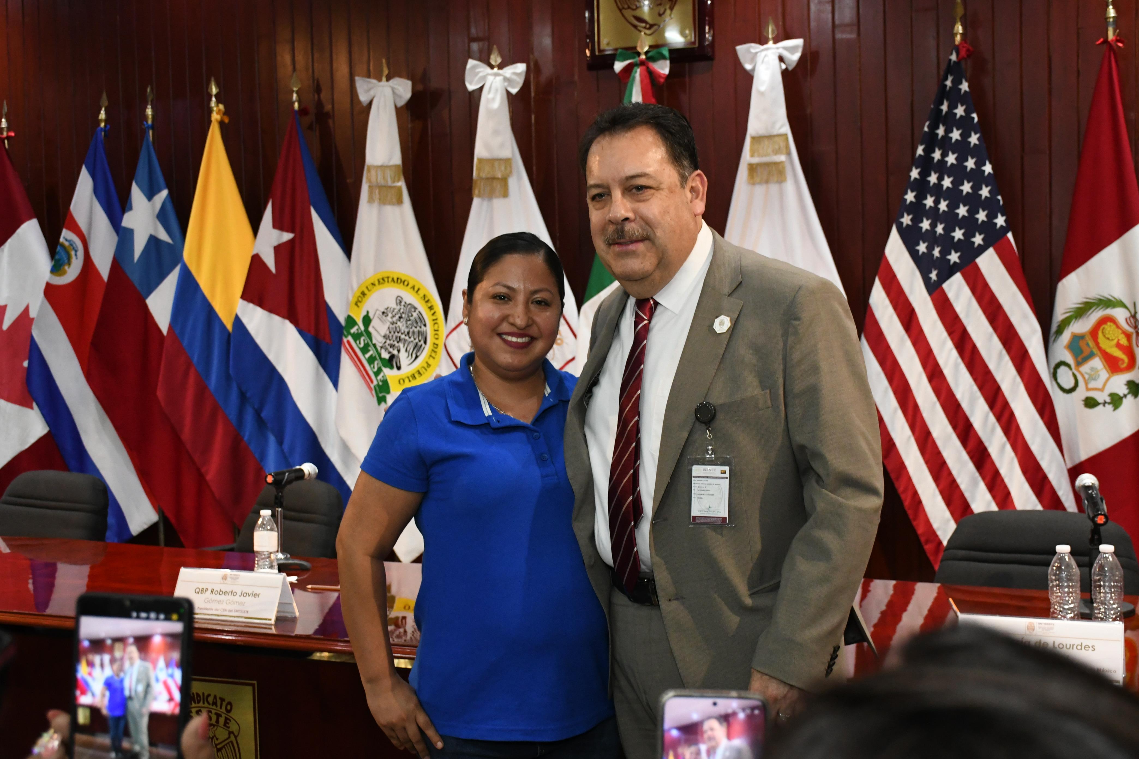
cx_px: 570
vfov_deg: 28.1
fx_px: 1519
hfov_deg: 41.1
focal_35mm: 48
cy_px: 380
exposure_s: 1/100
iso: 3200
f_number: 5.6
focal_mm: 32
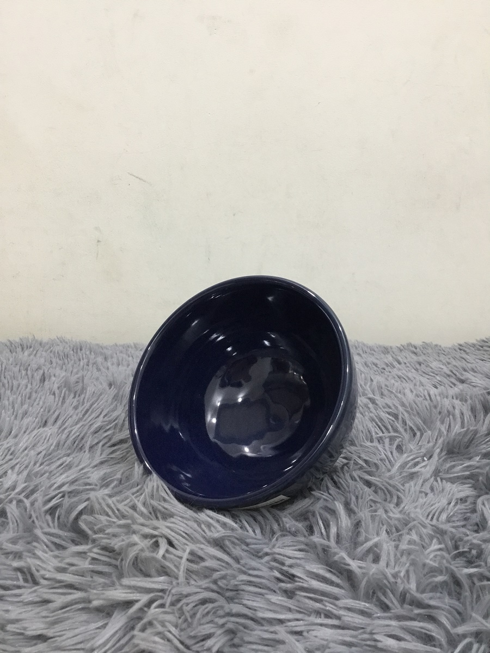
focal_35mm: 31
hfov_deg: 45.4
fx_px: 585
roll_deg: +1.4
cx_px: 245
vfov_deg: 58.4
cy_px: 326
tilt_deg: -17.3
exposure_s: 1/33
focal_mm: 3.3
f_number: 2.4
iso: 160
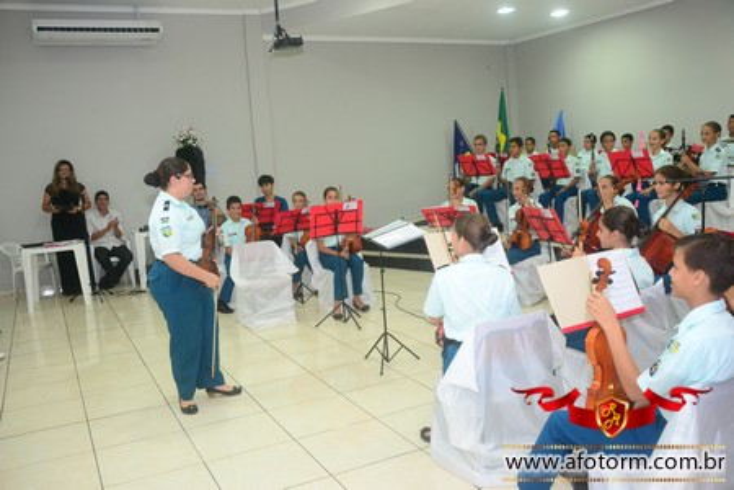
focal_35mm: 33
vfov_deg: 40.0
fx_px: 673
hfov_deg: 57.2
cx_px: 367
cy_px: 245
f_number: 3.8
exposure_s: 1/60
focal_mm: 22
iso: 1600
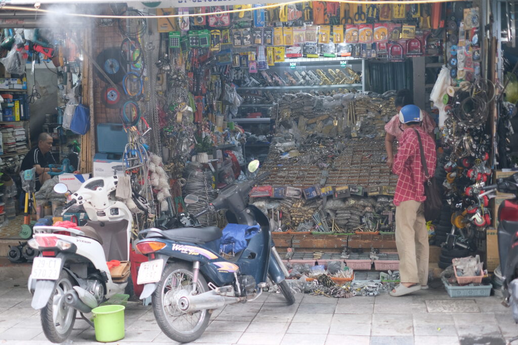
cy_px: 172
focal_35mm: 53
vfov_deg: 25.5
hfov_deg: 37.5
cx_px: 259
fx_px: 763
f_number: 1.8
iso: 320
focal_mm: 35
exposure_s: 1/100
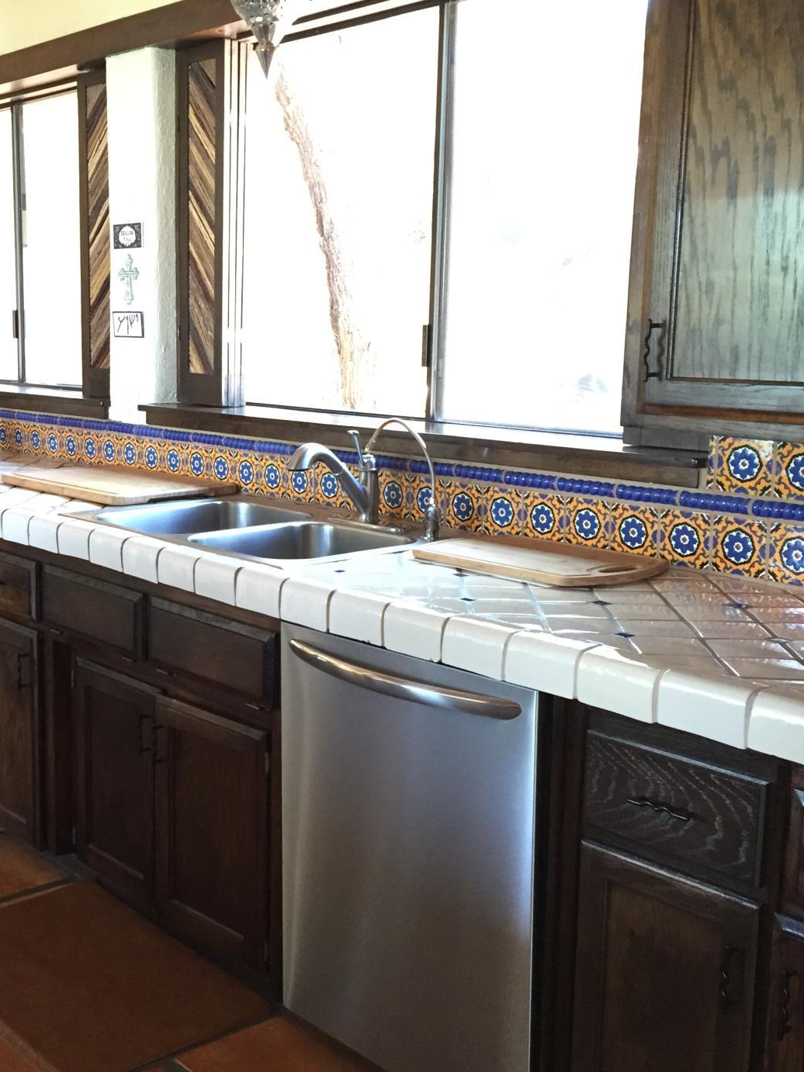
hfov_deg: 33.9
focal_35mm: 42
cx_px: 233
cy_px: 553
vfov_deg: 44.8
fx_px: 1300
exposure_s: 1/30
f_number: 2.2
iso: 200
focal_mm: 4.15
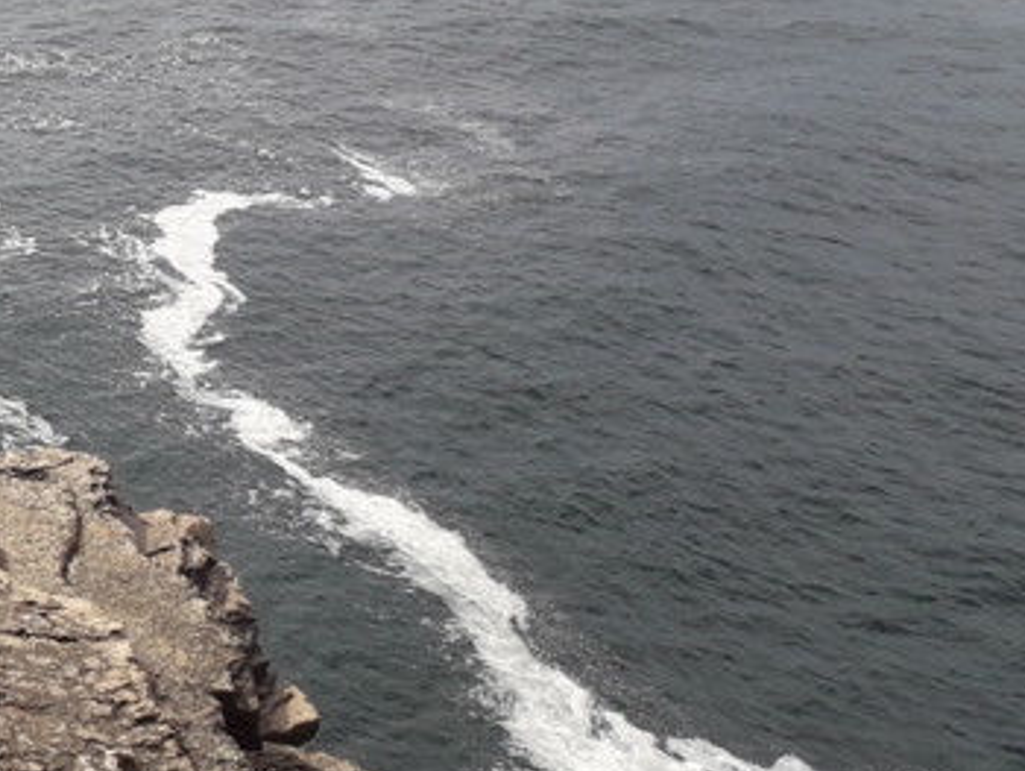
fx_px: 2193
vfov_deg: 19.9
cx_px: -264
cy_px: 273
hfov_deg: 23.6
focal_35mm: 74
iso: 40
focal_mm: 3.6
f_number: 1.9
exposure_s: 1/1736
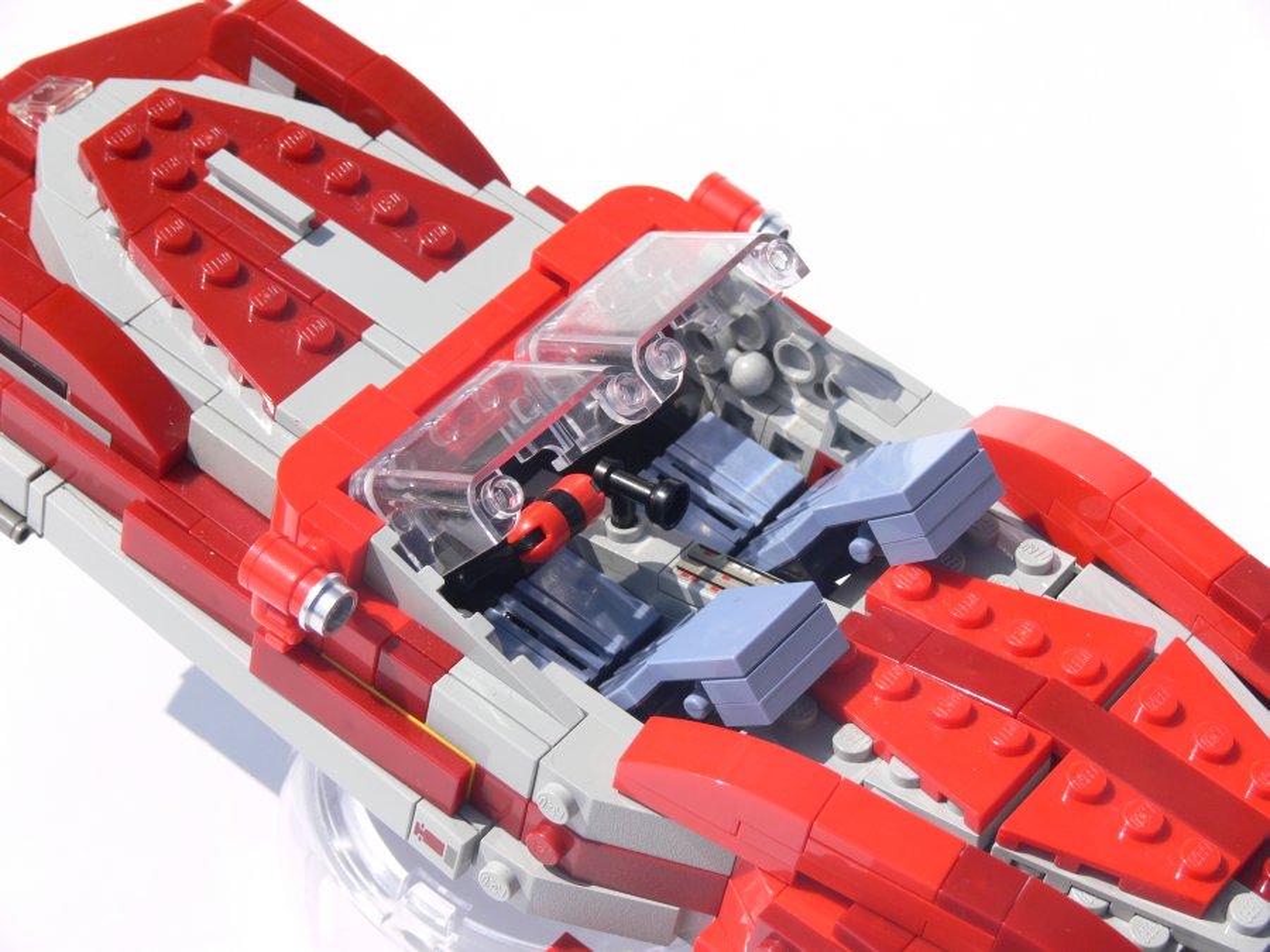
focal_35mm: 105
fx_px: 3852
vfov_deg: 14.1
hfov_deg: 18.7
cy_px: 476
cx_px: 635
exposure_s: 1/400
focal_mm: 22.2
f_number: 5.6
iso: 80
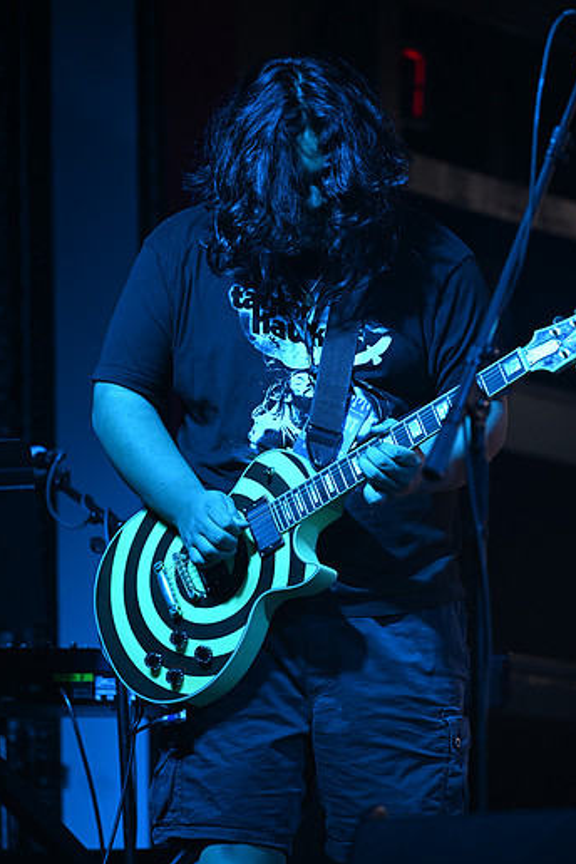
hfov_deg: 6.1
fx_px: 5400
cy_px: 430
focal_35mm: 225
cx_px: 304
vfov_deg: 9.1
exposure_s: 1/400
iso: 1600
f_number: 3.5
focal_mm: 200
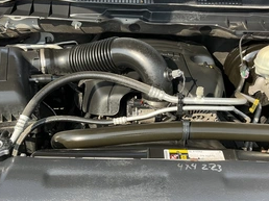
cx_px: 143
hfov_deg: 42.1
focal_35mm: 45
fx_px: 349
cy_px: 122
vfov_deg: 32.0
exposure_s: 1/329
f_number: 1.8
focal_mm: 3
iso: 25
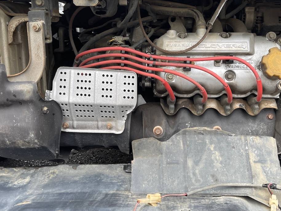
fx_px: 284
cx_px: 162
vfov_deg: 40.6
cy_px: 86
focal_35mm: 35
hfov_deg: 52.4
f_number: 1.6
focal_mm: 5.1
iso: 64
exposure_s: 1/121
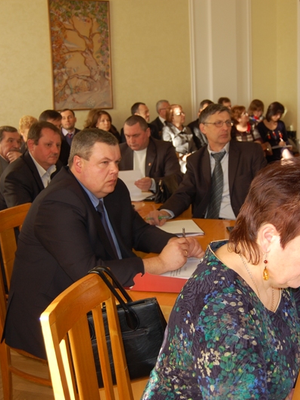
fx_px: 555
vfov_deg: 39.7
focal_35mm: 48
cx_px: 187
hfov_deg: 30.1
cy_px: 201
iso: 200
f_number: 3.8
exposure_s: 1/60
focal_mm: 22
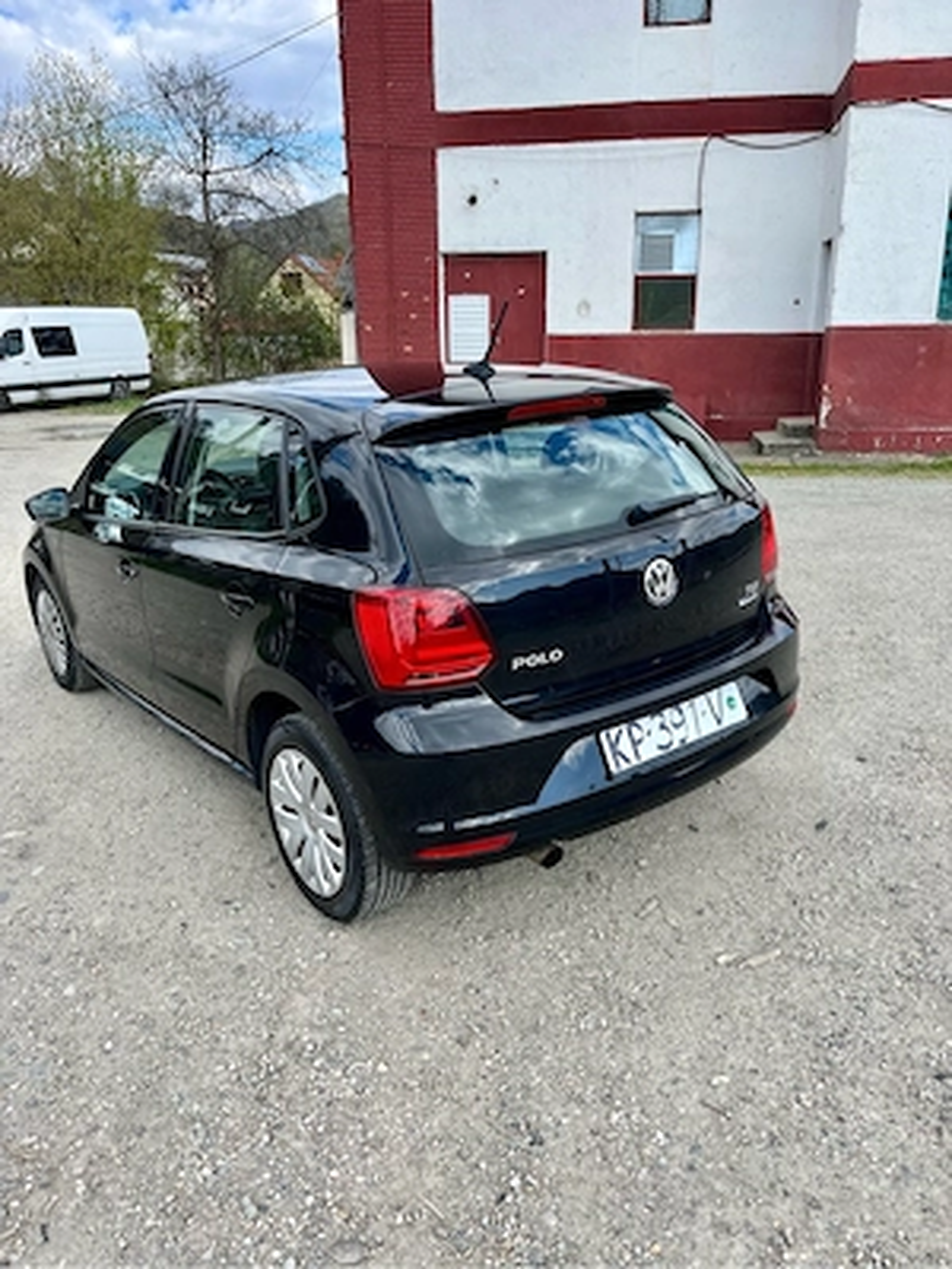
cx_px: 476
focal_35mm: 26
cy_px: 634
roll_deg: +1.2
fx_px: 953
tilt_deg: -17.9
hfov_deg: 53.1
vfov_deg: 67.3
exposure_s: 1/1309
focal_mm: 5.1
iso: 50
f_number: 1.6
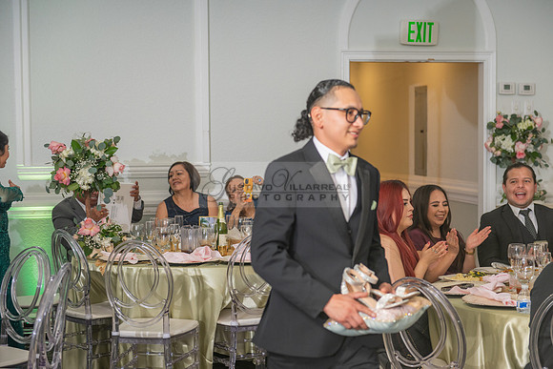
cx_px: 276
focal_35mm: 70
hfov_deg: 28.8
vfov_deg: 19.5
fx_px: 1075
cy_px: 184
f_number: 3.5
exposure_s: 1/200
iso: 500
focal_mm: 70
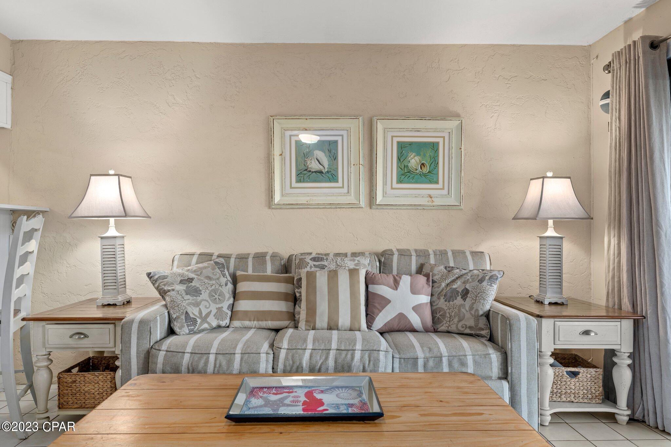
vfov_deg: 53.1
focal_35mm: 24
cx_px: 336
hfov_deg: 73.7
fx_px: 447
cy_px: 224
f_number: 8
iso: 400
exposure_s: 1/5
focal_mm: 24
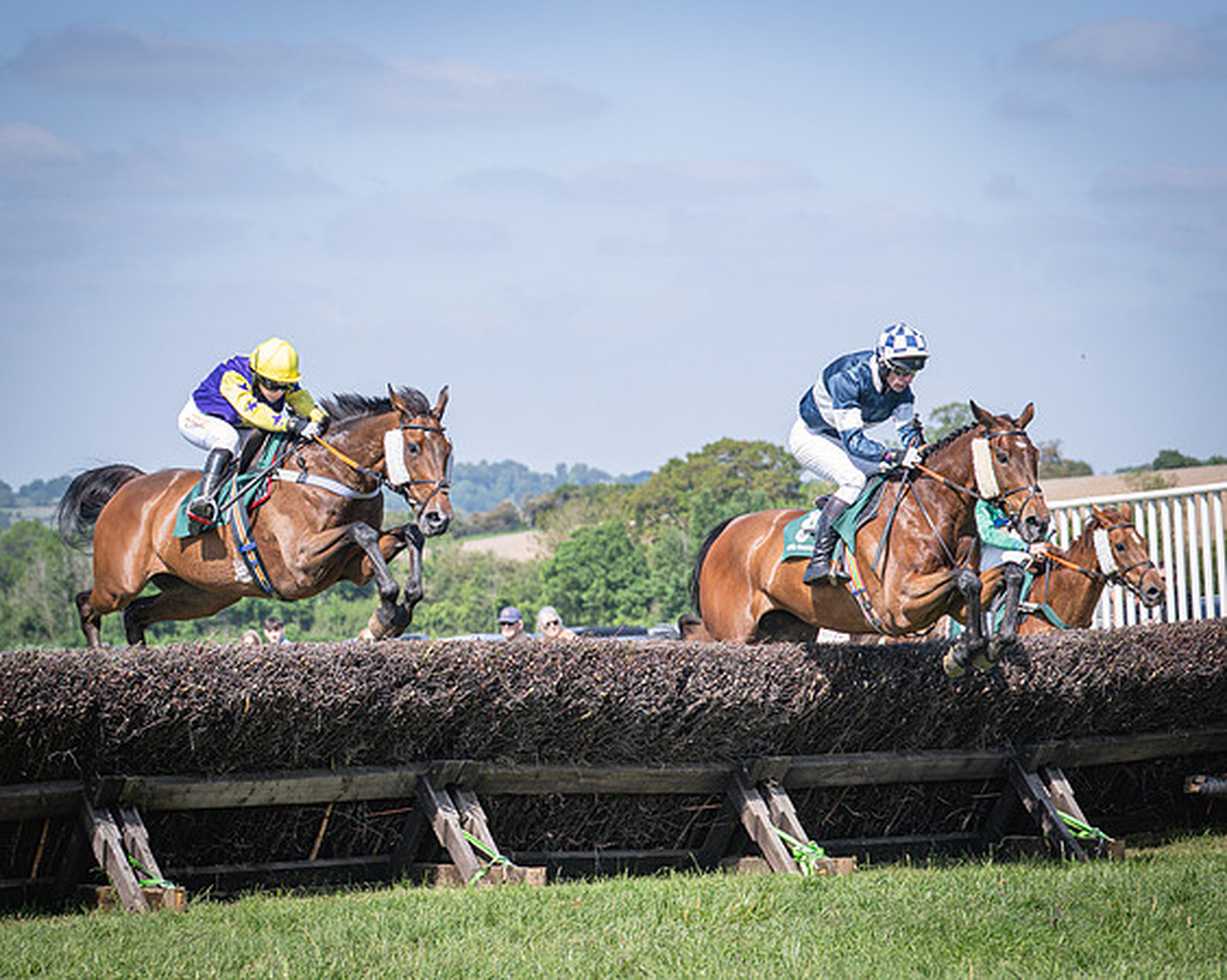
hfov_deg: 15.9
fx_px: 4392
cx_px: 744
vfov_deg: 12.7
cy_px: 489
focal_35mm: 121
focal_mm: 70
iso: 200
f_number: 4
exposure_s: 1/1600
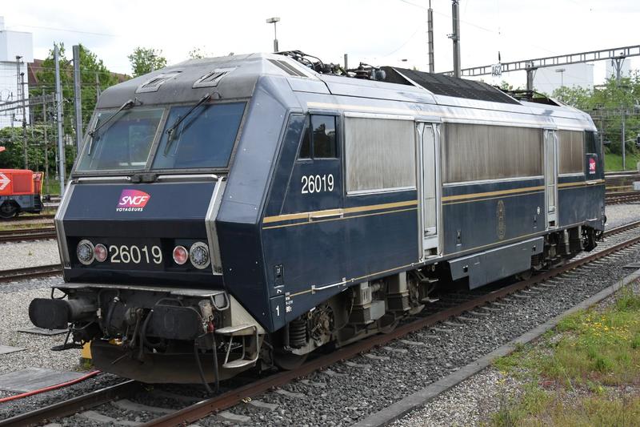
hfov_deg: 38.9
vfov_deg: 26.5
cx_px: 320
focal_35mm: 51
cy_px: 214
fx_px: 906
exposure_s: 1/100
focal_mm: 34
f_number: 5
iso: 100
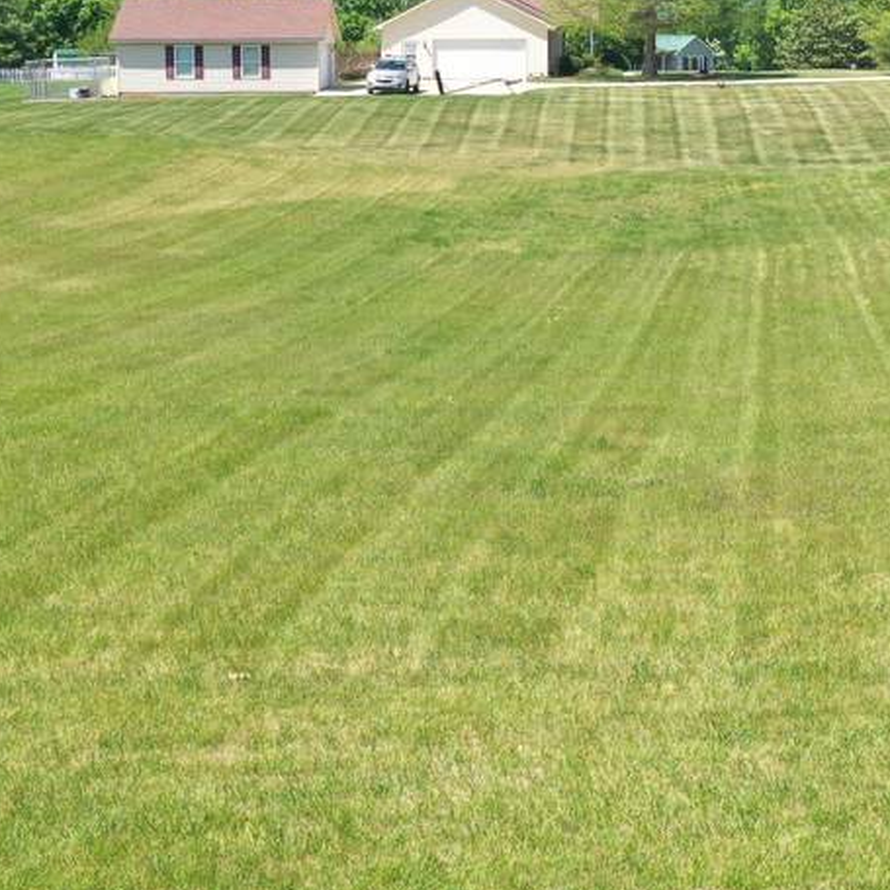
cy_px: 156
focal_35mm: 67
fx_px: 1949
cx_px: 595
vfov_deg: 25.2
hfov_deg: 25.6
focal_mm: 10.26
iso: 100
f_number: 5
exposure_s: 1/320
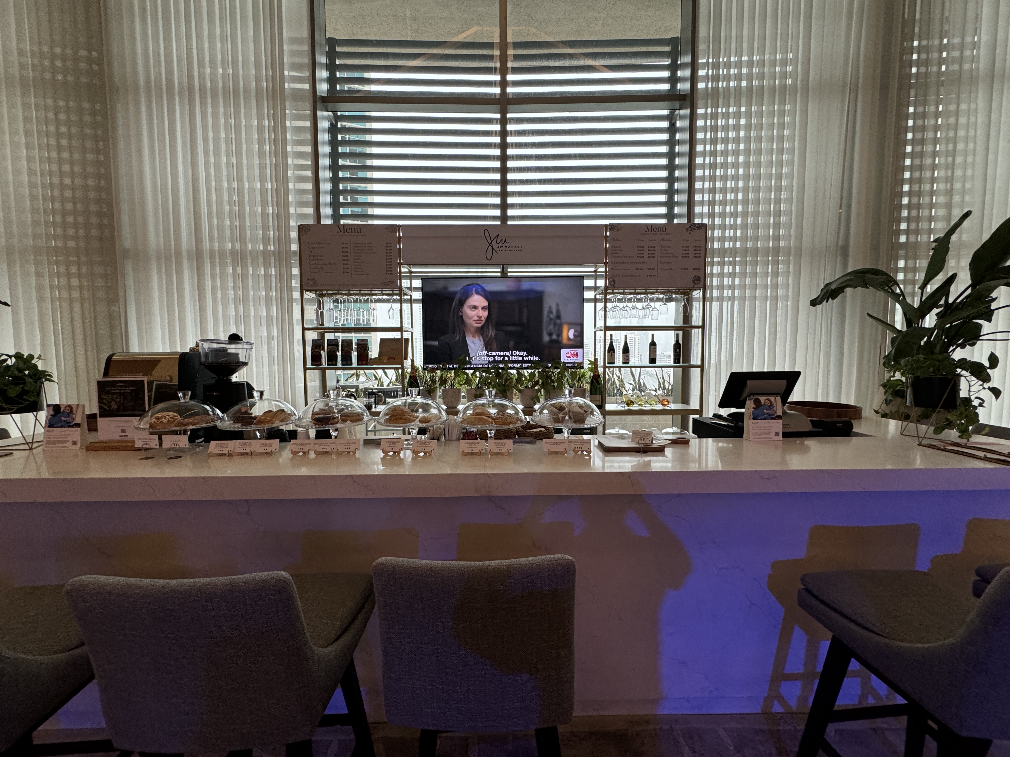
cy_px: 378
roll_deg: +0.1
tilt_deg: -4.9
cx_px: 505
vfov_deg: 85.7
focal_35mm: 14
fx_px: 408
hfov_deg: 102.1
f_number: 2.2
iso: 200
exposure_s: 1/60
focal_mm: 2.22
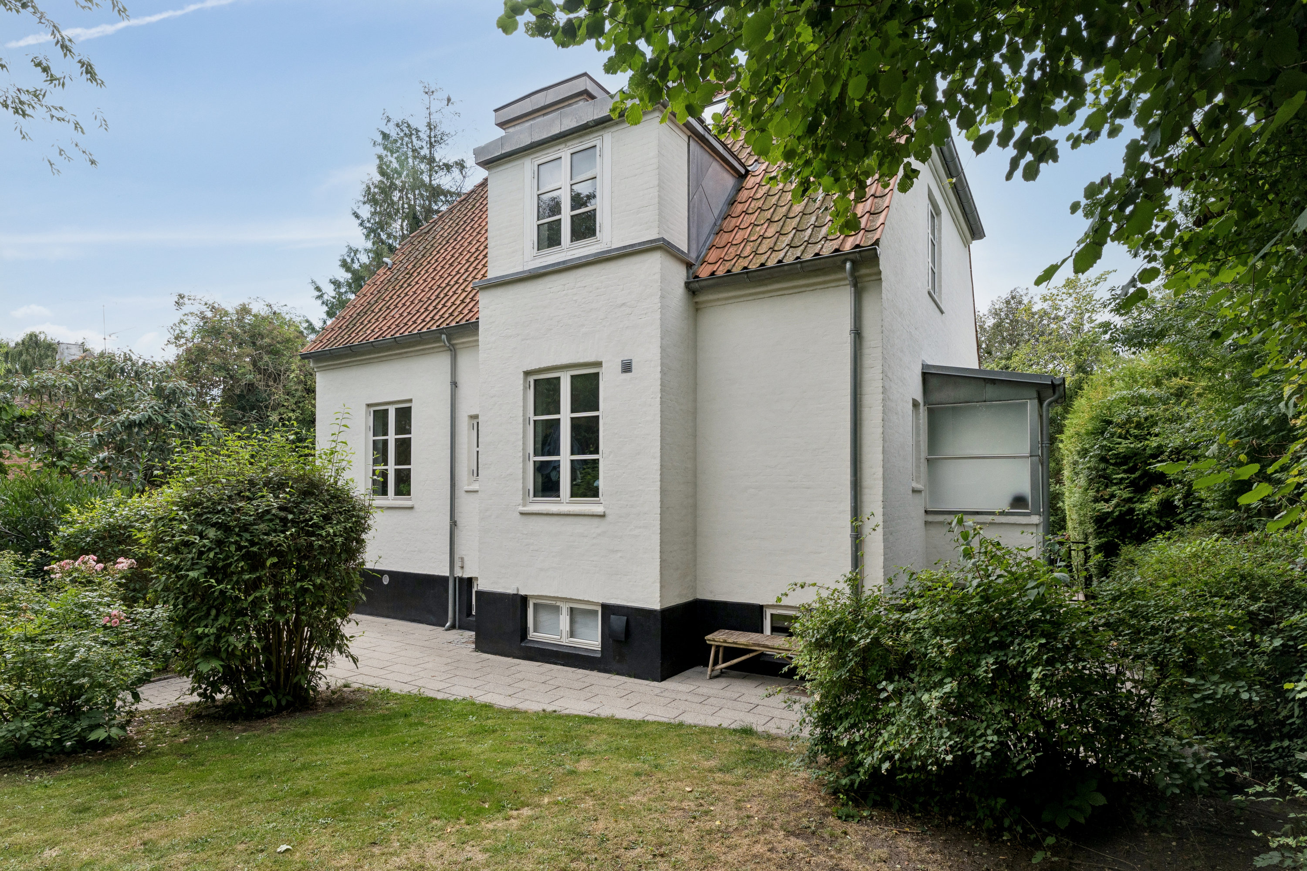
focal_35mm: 18
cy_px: 436
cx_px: 654
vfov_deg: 66.9
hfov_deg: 89.5
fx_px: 659
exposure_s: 1/400
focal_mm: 12.1
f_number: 7.1
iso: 400
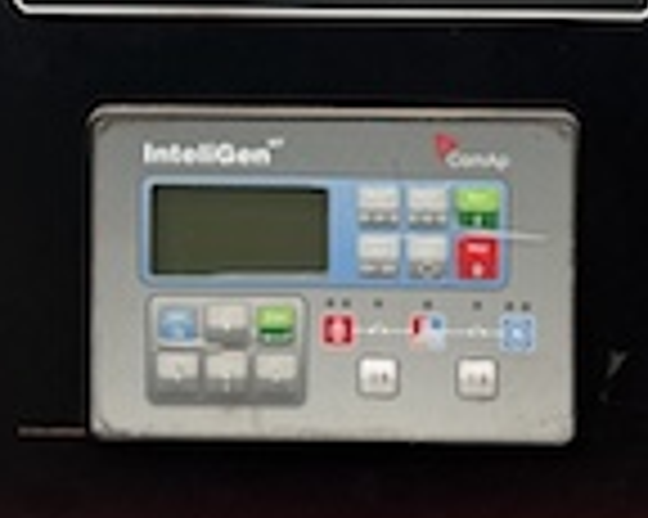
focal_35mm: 104
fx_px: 1993
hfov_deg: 18.4
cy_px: -207
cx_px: 230
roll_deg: -0.5
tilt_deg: -0.7
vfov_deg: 14.0
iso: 64
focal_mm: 6.76
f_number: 1.78
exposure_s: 1/155
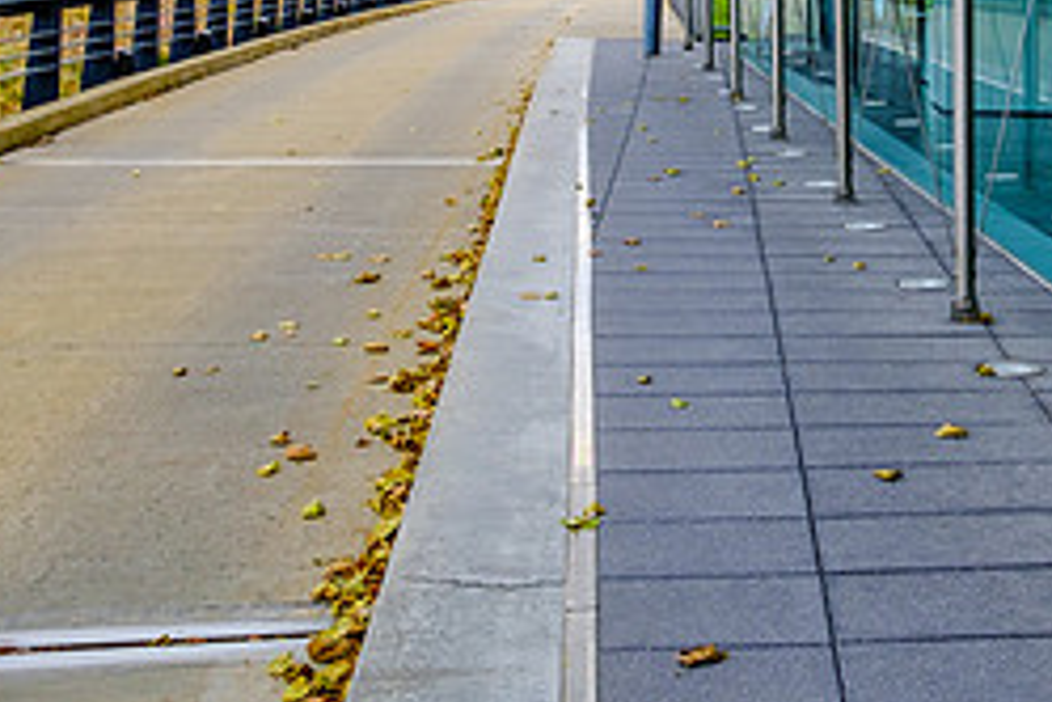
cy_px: -17
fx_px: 1666
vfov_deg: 22.7
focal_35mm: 57
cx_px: 931
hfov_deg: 33.4
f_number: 8
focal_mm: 15.1
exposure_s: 1/17
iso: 200
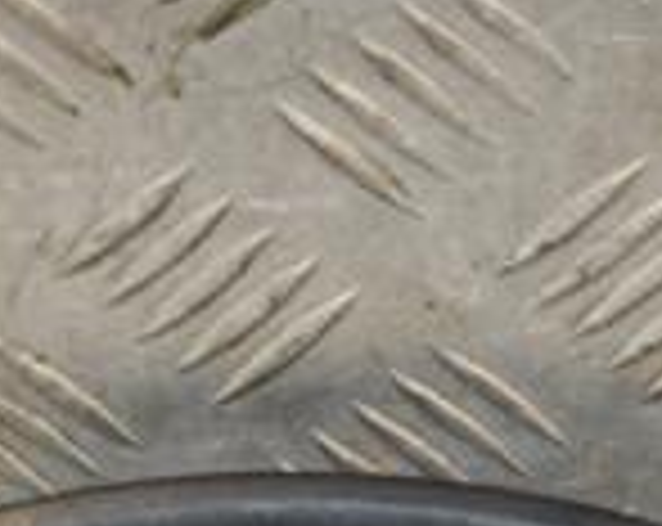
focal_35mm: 288
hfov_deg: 6.7
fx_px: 5631
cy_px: 800
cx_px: 522
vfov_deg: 5.3
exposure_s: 1/200
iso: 800
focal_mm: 50
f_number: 6.3
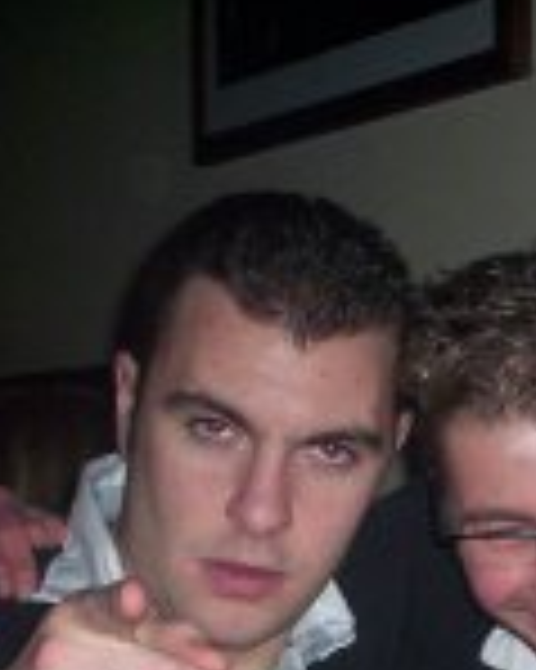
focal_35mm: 100
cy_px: 661
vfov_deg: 18.7
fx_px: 1985
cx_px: 680
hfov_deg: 14.8
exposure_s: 1/60
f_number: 4.5
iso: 140
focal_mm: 4.99
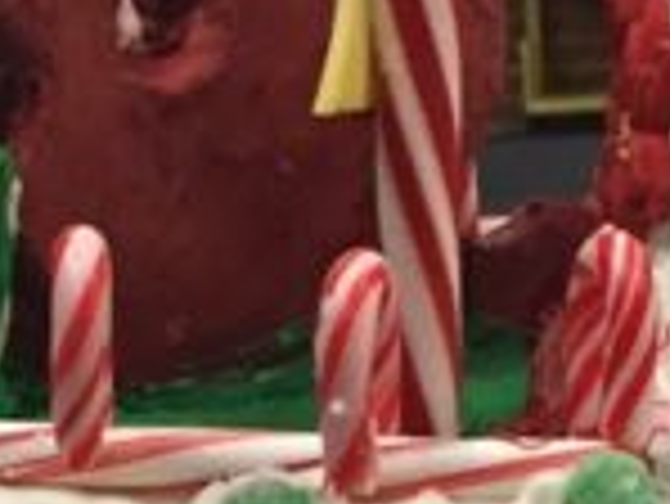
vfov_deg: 7.0
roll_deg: +3.9
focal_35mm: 199
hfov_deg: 9.9
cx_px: 346
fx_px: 3855
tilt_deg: -21.3
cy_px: 1246
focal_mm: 4.15
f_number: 2.2
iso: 200
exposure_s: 1/30
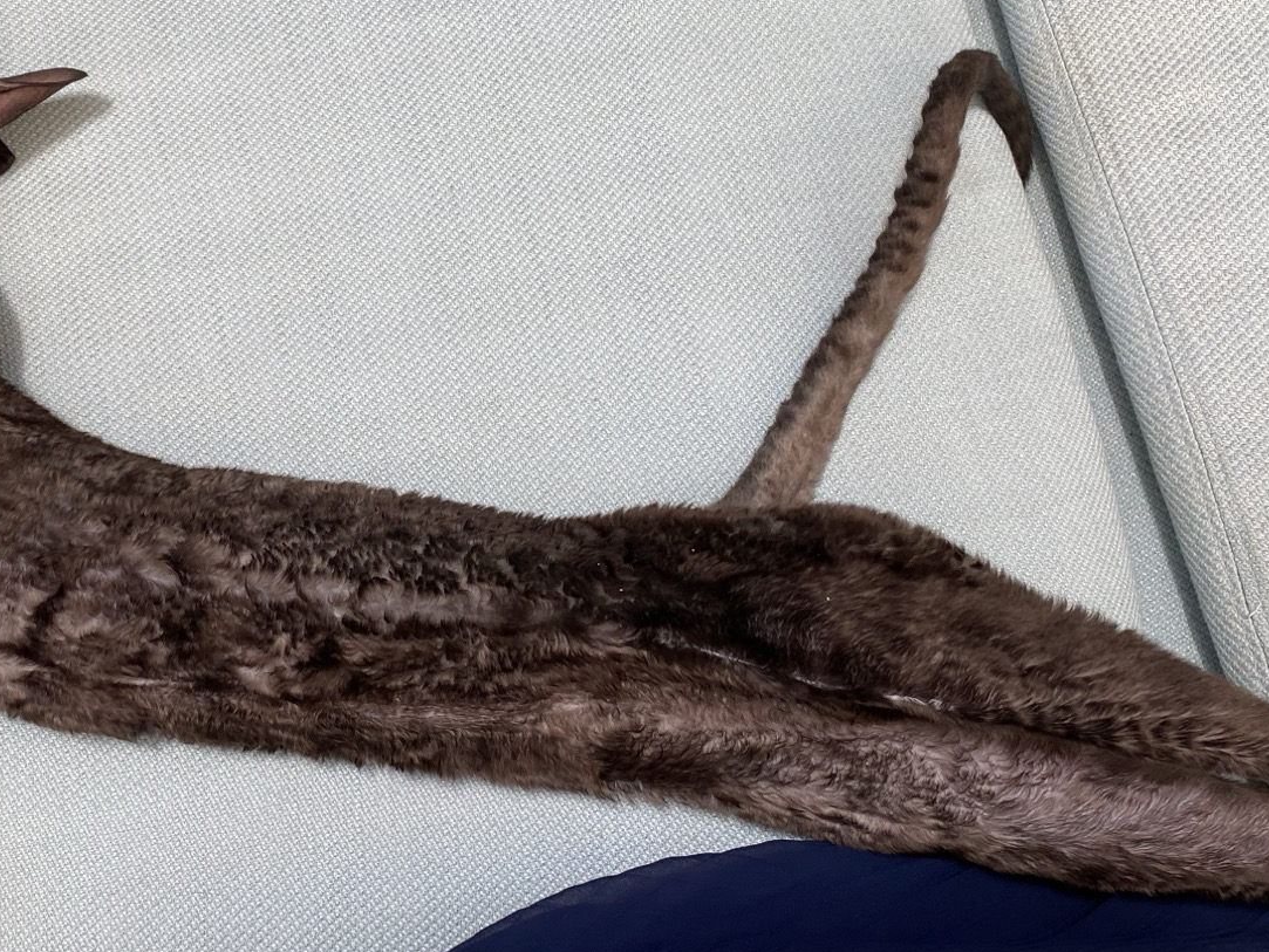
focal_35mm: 48
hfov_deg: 38.7
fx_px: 1760
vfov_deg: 30.3
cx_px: 335
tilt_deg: -66.7
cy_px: 420
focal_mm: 4.25
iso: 32
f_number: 1.8
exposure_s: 1/219
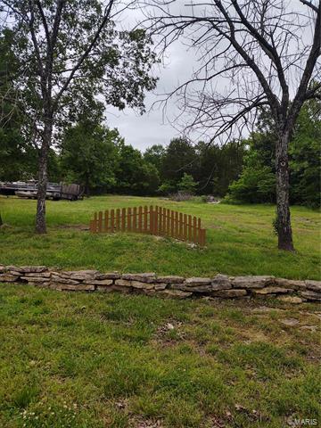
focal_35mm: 27
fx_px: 334
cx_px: 160
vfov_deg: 65.3
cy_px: 214
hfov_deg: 51.4
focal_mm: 4.75
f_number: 1.7
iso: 100
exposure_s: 1/4592
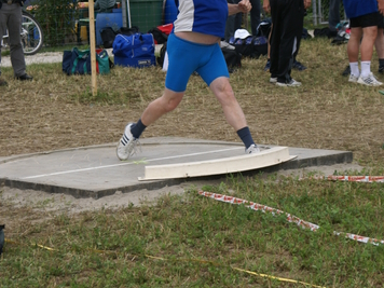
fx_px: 1697
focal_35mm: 153
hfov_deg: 12.9
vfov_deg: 9.7
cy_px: 52
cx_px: 192
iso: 100
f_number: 6.3
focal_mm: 70
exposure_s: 1/250
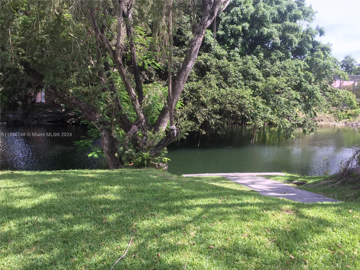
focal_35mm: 29
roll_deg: -2.6
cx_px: 180
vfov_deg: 48.2
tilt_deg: -8.3
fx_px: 302
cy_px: 135
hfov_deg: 61.7
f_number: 2.2
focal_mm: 4.15
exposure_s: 1/482
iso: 32
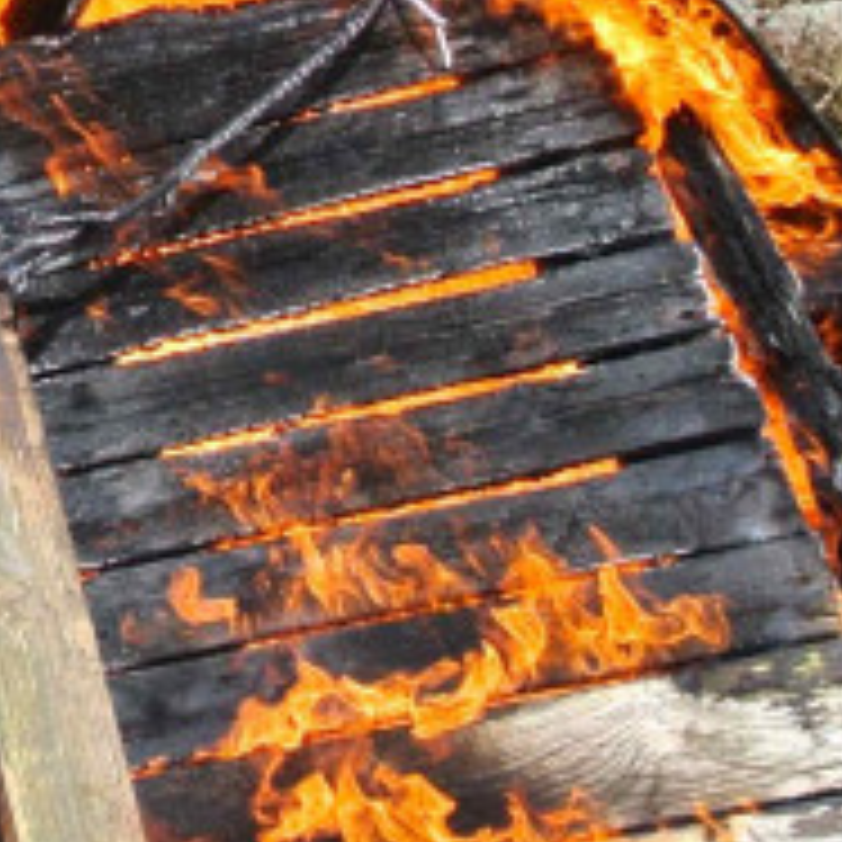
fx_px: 8063
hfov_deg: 5.9
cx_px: -473
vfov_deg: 6.0
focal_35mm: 293
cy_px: 133
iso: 100
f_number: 5
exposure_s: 1/640
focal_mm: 23.6
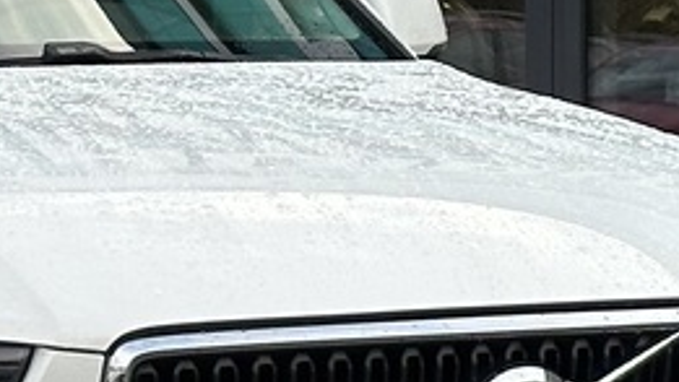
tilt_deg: +1.5
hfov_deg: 7.4
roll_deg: -0.4
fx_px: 5187
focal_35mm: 288
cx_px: -153
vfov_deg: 4.2
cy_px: 96
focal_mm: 6.86
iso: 64
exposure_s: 1/779
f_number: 1.78
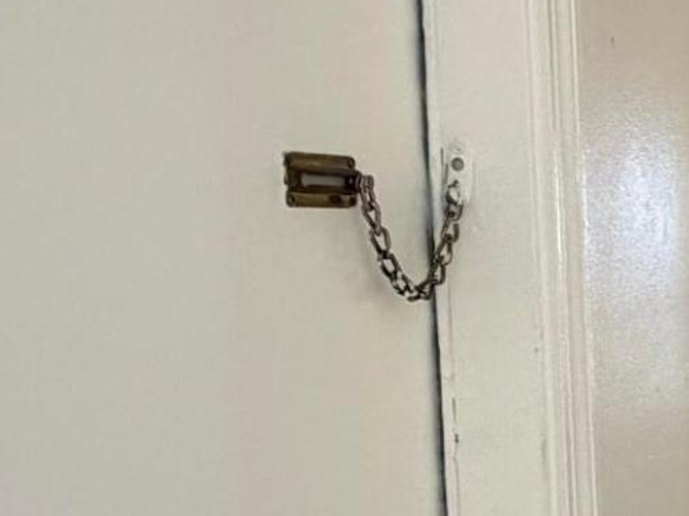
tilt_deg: -4.3
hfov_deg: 19.4
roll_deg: +0.3
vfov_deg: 18.2
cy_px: 328
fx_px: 1611
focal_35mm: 81
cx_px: 1168
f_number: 2.2
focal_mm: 2.22
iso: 200
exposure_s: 1/121
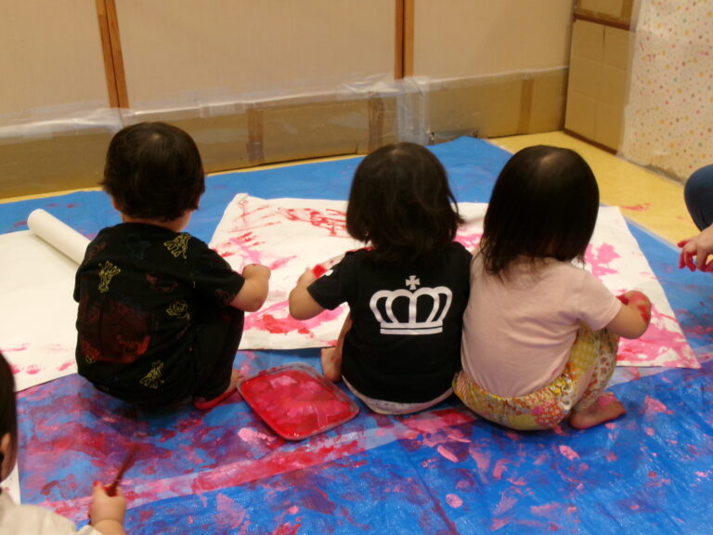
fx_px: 886
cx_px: 356
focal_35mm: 43
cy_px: 268
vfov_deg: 33.6
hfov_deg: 43.9
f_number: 4.7
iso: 274
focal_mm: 7.8
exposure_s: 1/34
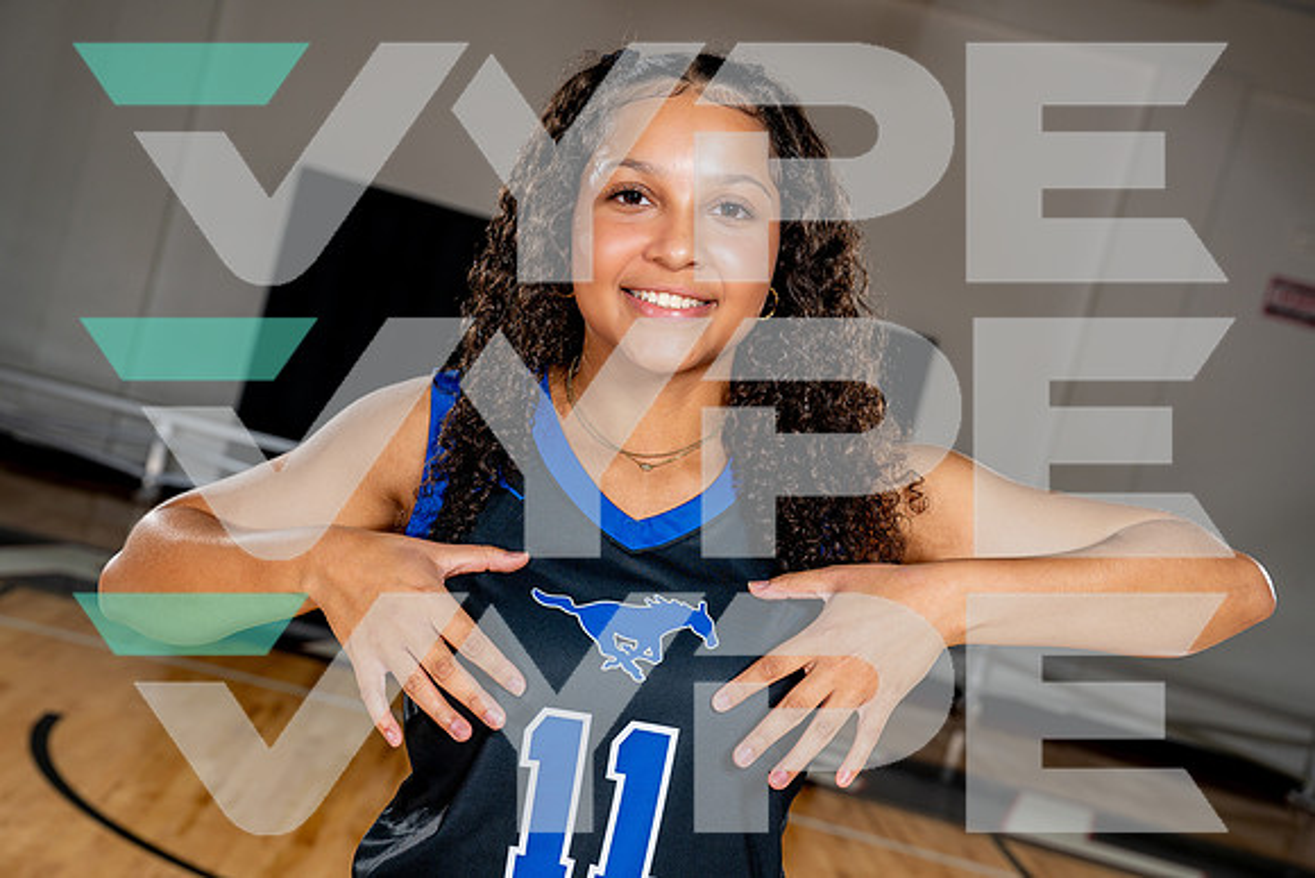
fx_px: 1900
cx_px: 658
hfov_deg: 38.2
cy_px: 439
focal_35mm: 52
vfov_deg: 26.0
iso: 200
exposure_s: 1/250
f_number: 5.6
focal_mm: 52
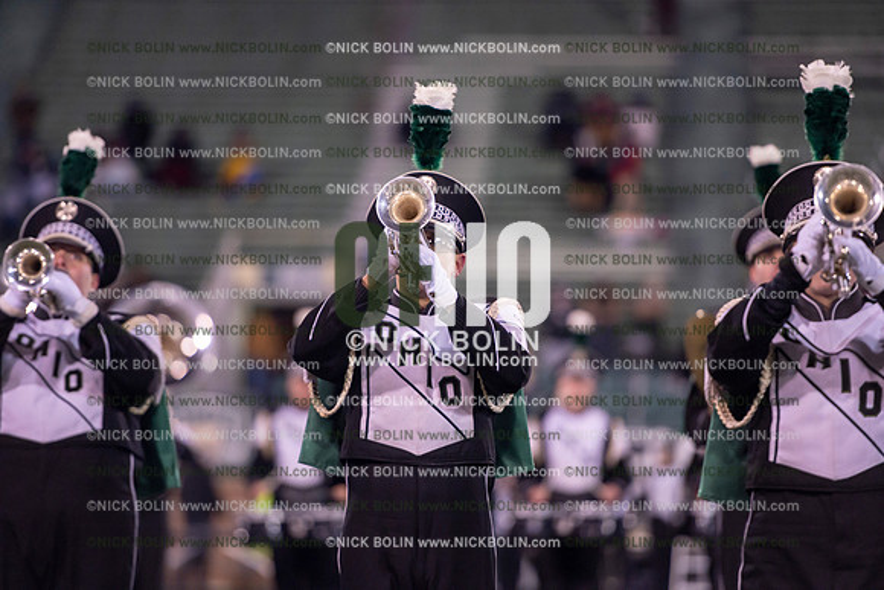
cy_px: 295
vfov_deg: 7.0
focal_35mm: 195
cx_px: 442
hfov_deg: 10.5
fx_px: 4789
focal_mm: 195
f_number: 2.8
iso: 2500
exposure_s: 1/1250
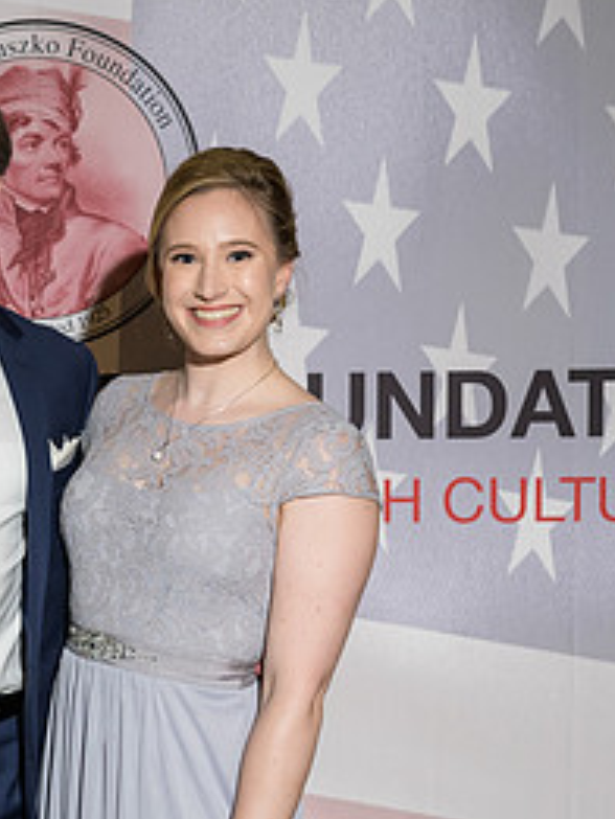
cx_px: -47
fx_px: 2627
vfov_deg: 17.7
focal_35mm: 111
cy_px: 497
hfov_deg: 13.1
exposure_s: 1/100
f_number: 5
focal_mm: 52
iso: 800
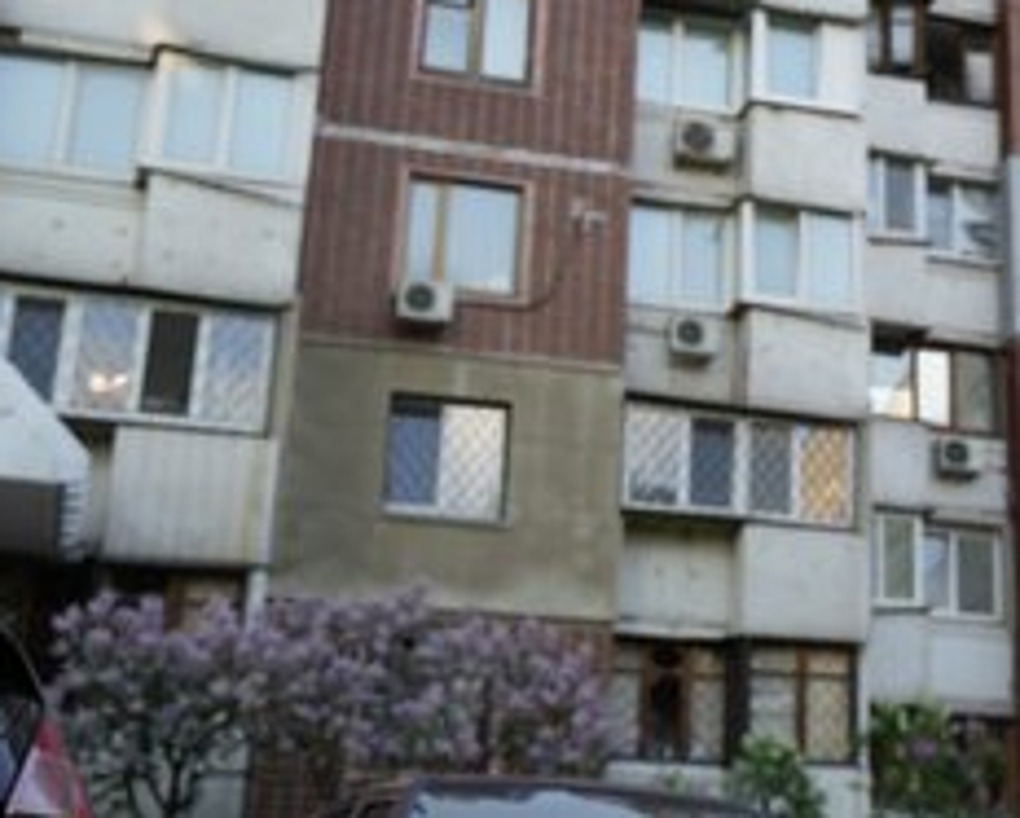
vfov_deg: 22.4
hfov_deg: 27.3
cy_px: 235
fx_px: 2055
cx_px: 831
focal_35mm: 68
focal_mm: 42
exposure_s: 1/125
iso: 100
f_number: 4.5
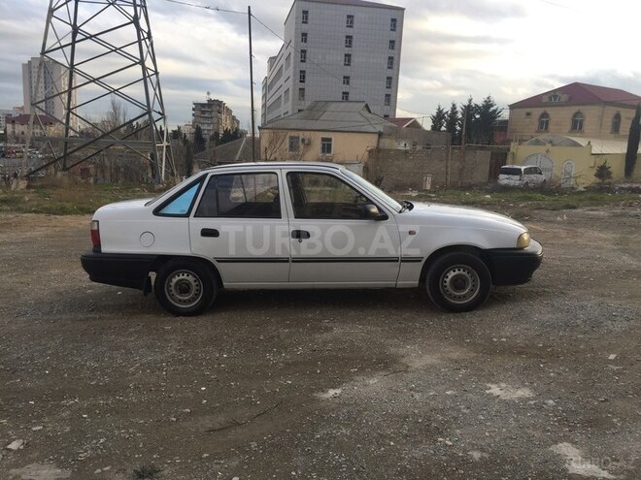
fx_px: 537
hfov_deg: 61.7
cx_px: 320
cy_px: 240
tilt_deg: -10.7
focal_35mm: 29
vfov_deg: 48.2
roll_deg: -4.2
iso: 32
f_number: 2.2
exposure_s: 1/434
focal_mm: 4.15
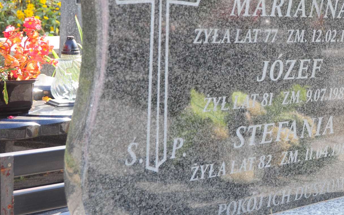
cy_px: 86
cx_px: 285
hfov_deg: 26.9
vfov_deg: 17.4
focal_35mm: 75
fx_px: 703
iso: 250
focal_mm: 28
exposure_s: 1/200
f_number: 5
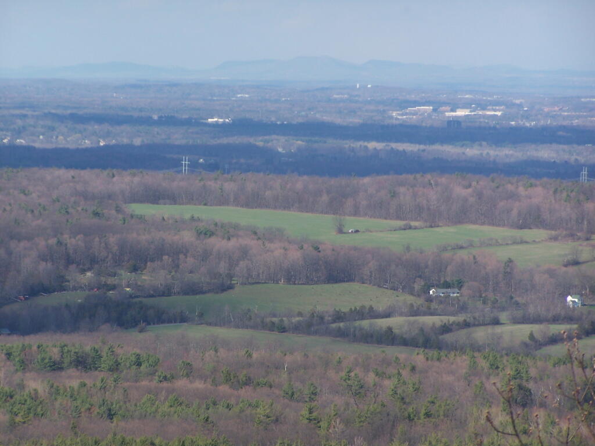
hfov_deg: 6.9
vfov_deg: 5.2
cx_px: 298
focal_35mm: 288
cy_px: 223
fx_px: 4950
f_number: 5
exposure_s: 1/640
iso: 80
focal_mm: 47.7
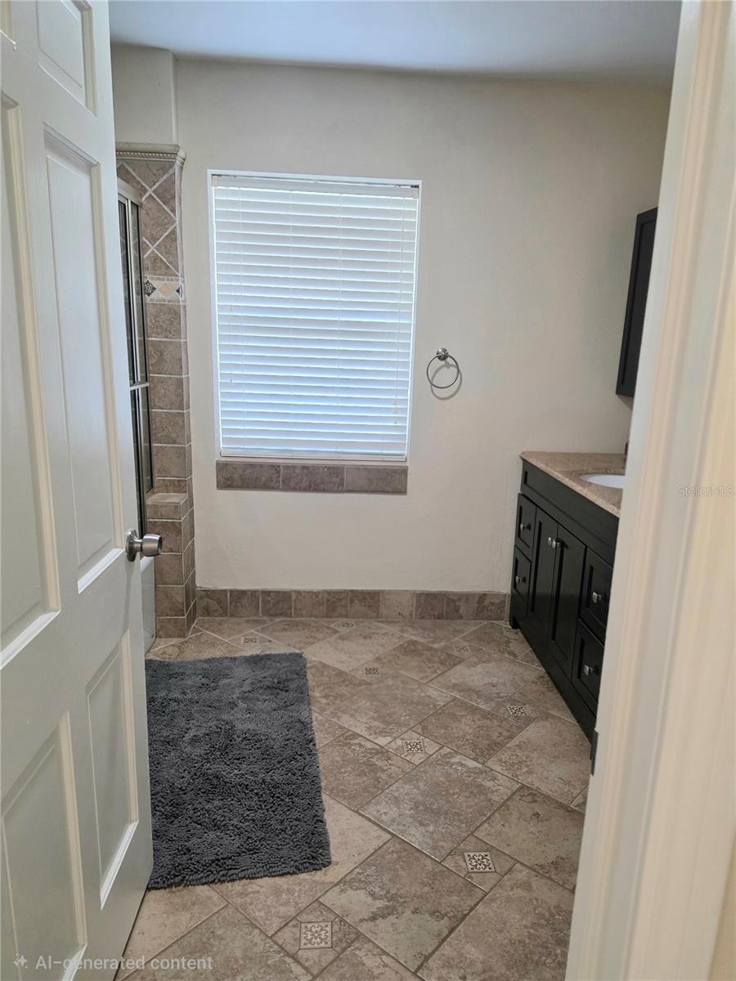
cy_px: 490
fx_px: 652
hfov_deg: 58.9
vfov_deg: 73.9
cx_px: 368
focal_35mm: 23
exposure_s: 1/120
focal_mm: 6.5
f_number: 1.4
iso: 200
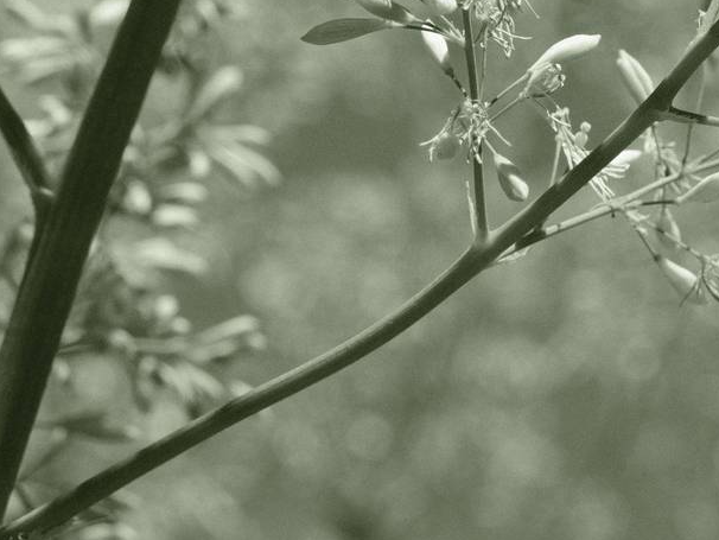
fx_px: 3532
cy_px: -85
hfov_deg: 11.4
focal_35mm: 170
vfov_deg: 8.7
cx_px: 905
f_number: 8
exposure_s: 1/900
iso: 640
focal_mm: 44.7
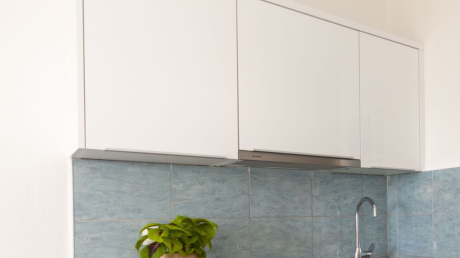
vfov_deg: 32.5
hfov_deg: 46.6
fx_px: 427
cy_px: 218
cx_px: 468
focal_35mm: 35
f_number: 4
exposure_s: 1/60
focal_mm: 10
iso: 125
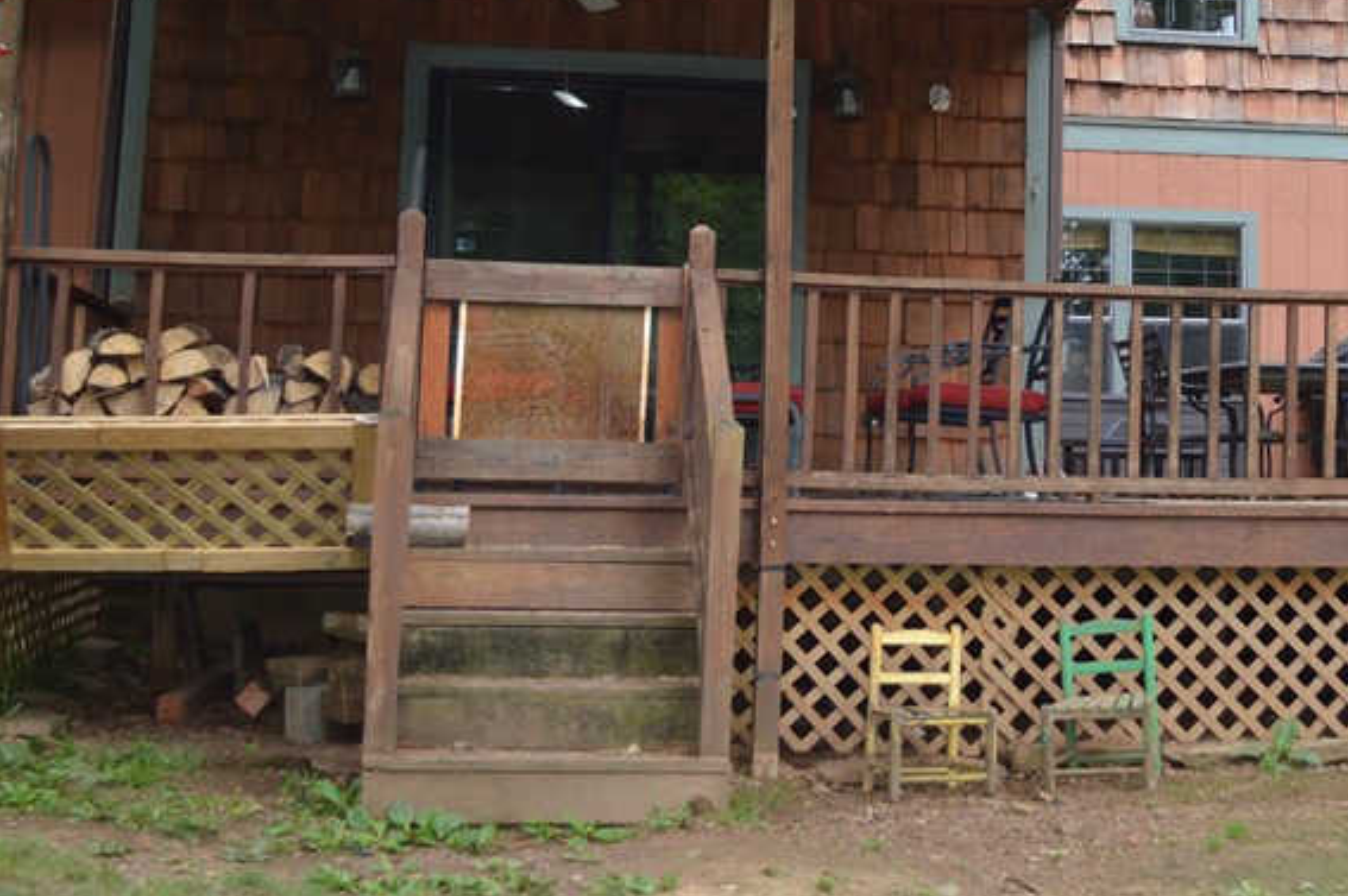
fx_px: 2581
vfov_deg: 19.2
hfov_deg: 28.6
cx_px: 1100
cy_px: 43
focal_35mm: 69
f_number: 4
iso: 125
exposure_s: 1/125
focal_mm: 24
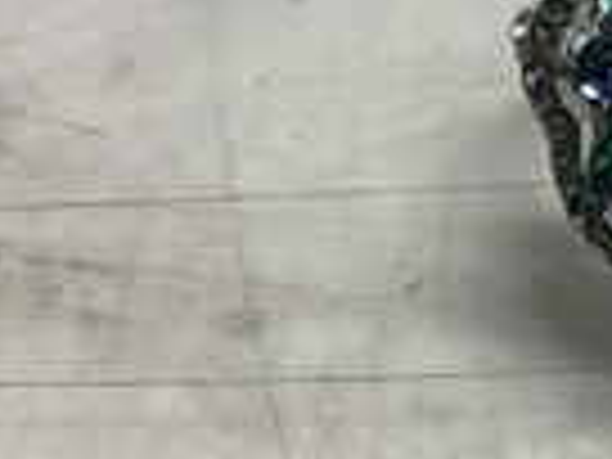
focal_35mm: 85
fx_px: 1503
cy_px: 202
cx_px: 711
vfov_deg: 17.4
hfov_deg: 21.6
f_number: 1.8
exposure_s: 1/120
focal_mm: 3
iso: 50
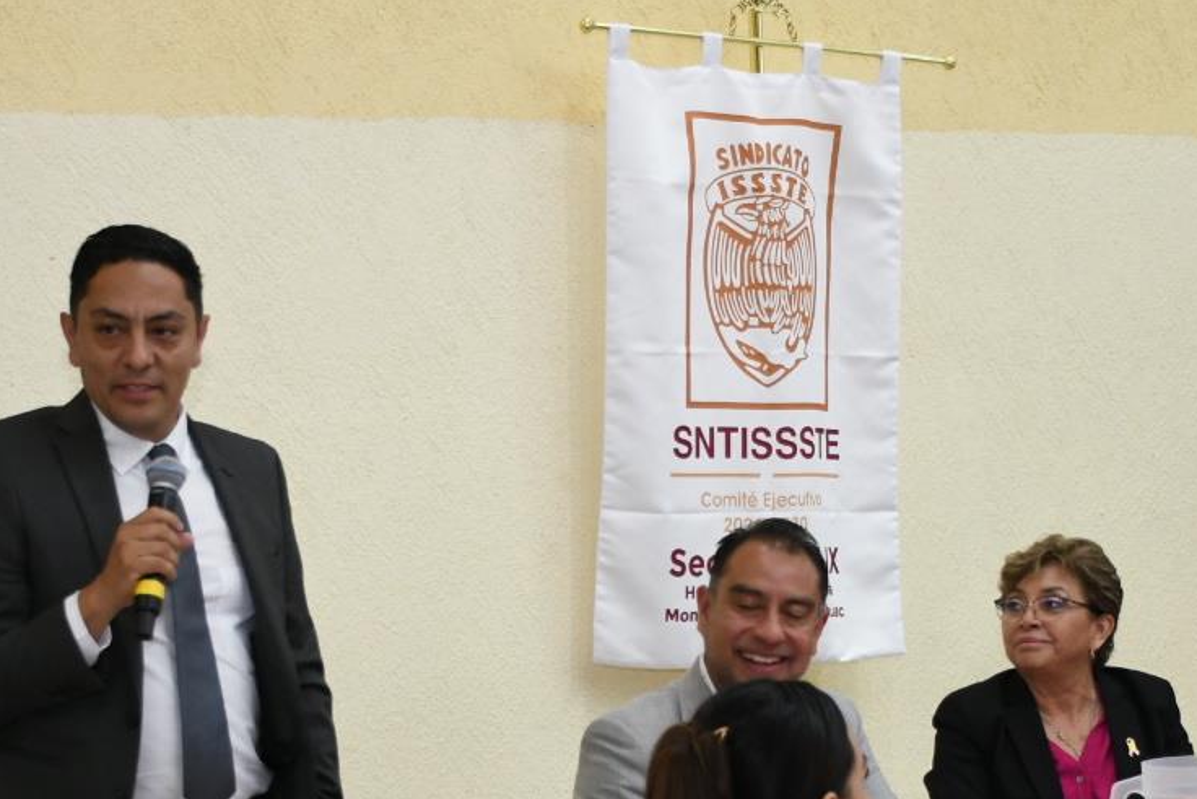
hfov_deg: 23.1
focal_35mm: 88
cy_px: 770
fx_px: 2926
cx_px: 506
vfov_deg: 15.3
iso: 1000
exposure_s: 1/100
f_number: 4
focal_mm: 27
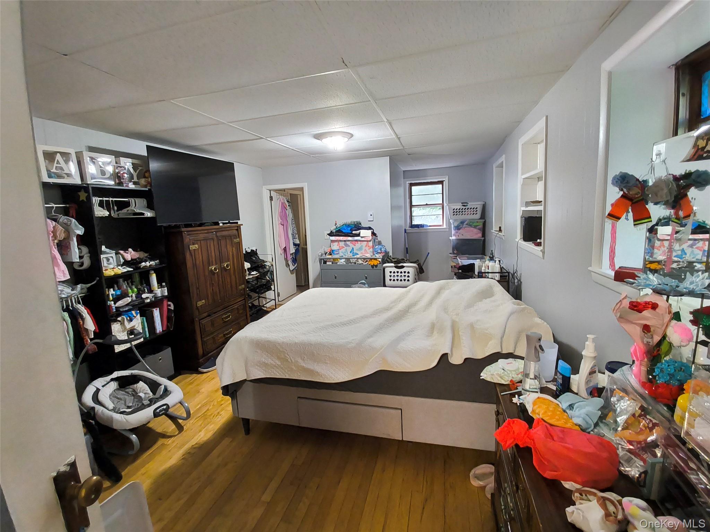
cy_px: 266
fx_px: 328
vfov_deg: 78.1
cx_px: 355
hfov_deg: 94.5
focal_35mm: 16
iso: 320
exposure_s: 1/30
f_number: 2.2
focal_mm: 1.46
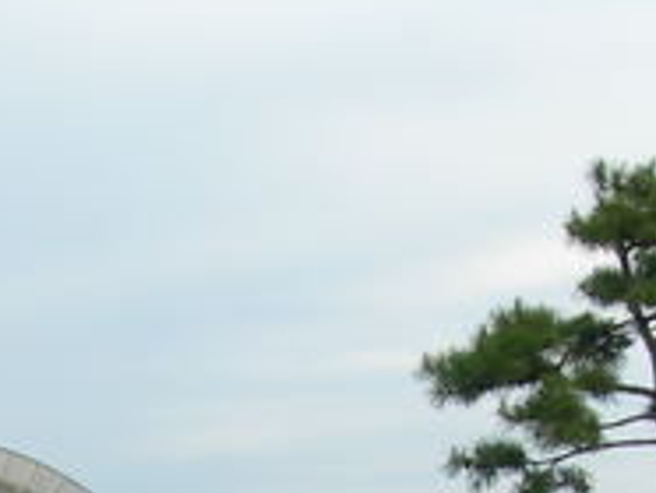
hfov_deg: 13.5
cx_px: -85
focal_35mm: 143
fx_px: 2713
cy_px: 882
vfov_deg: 9.9
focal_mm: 7.8
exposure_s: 1/198
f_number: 4.8
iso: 50
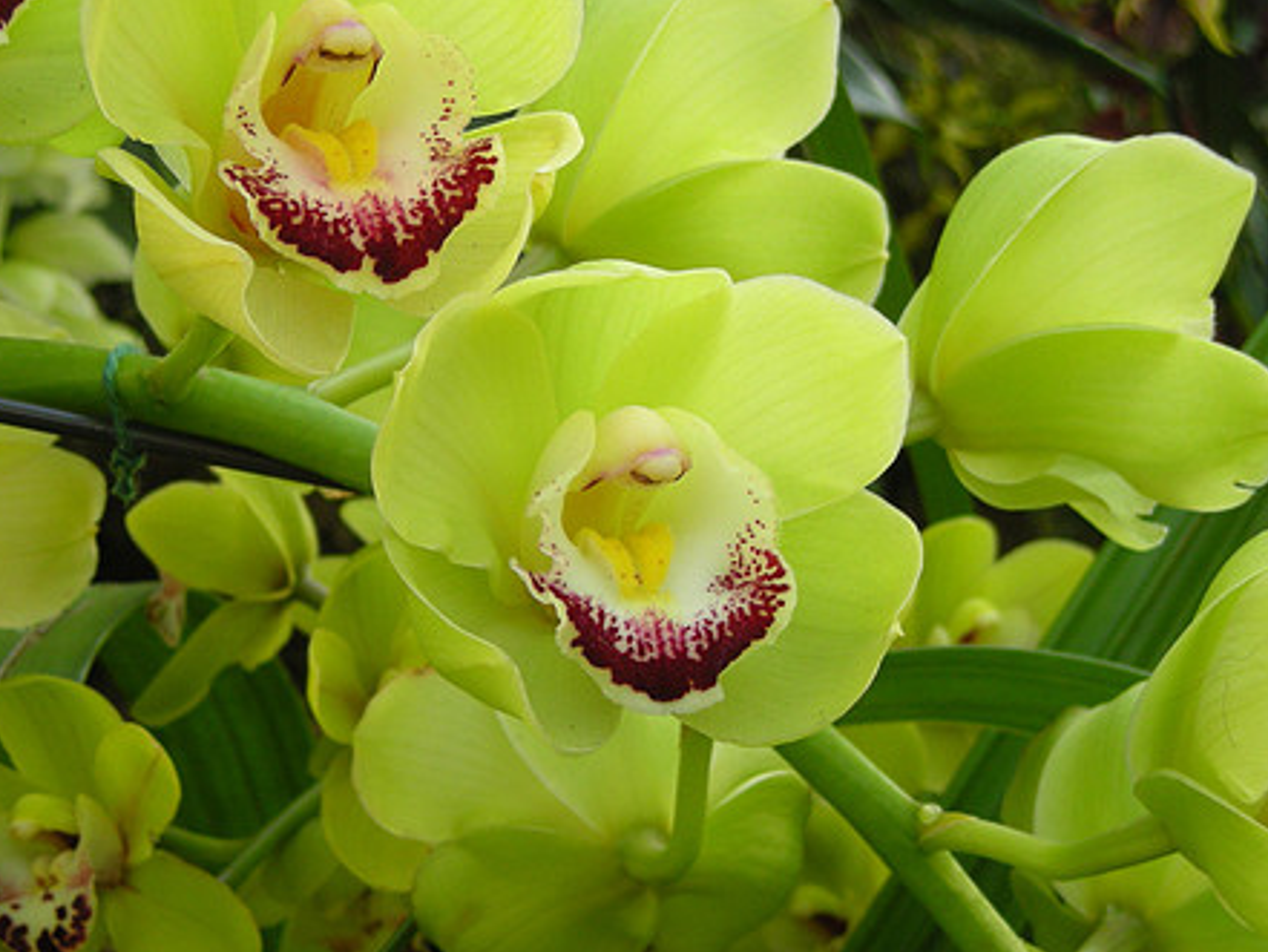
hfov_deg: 19.6
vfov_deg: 14.8
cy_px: 453
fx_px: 3664
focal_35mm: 100
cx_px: 469
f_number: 3.9
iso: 97
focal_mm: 12.3
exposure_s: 1/59.7
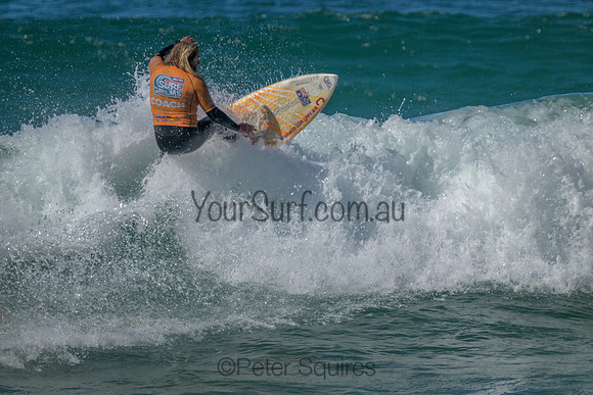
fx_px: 13180
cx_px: 296
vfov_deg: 1.7
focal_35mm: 800
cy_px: 198
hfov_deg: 2.6
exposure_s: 1/2000
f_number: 11
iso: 1600
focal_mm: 800
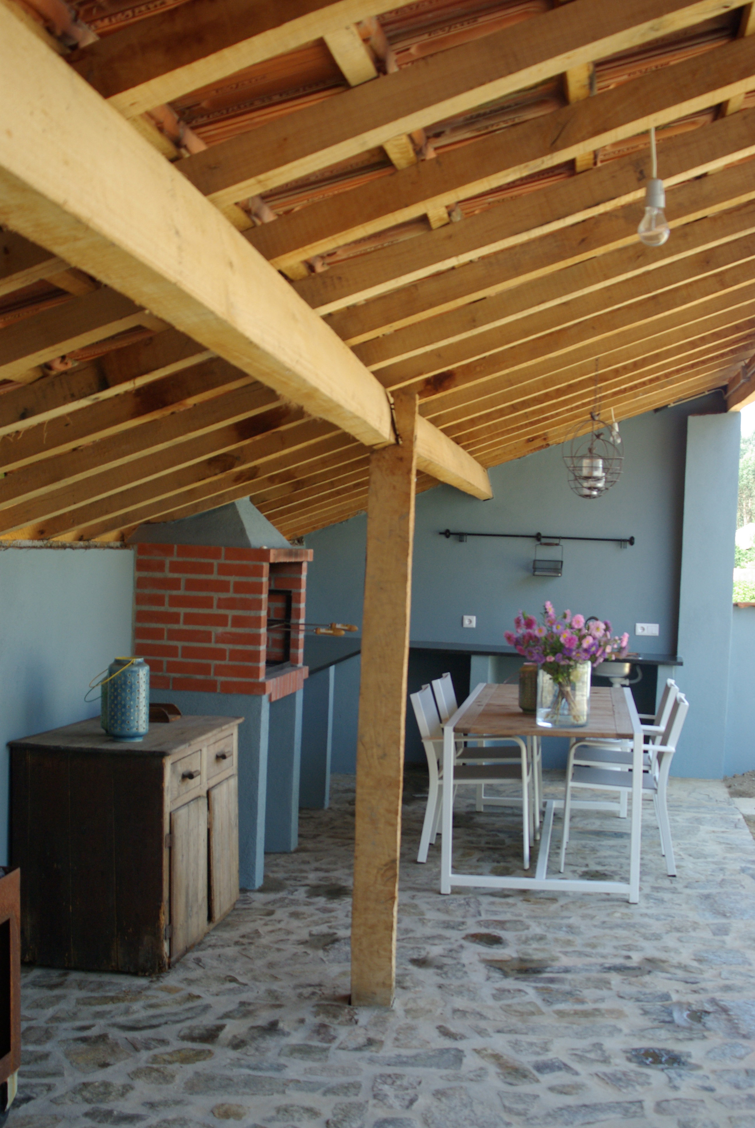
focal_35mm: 42
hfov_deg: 32.0
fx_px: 1317
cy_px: 564
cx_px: 378
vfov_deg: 46.3
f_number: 6.7
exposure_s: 1/125
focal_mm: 28
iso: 400
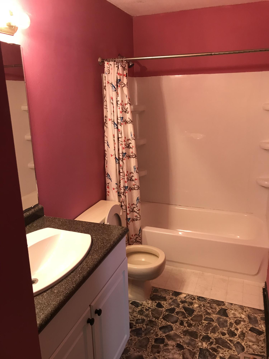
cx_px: 134
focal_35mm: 28
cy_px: 180
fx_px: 290
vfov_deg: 63.4
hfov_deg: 49.7
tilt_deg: -15.1
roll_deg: +1.6
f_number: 1.8
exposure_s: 1/15
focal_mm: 3.99
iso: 50
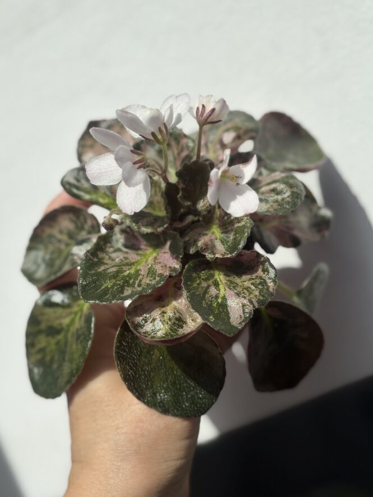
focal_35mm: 60
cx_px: 189
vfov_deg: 32.2
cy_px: 235
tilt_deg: -16.4
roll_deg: -0.8
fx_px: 861
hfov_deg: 24.4
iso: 32
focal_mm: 5.96
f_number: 1.6
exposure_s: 1/4630
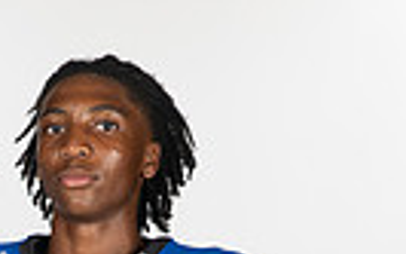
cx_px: 64
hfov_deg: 9.3
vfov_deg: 5.6
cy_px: 649
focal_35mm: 224
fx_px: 2477
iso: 250
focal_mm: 65
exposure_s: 1/400
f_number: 7.1
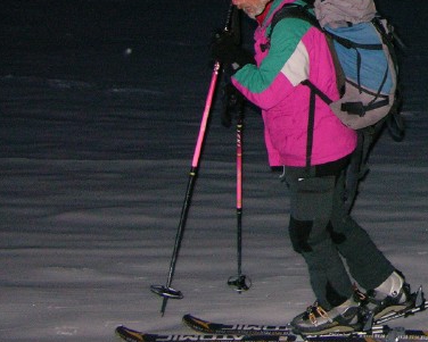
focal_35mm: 93
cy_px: 27
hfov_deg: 18.9
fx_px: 1178
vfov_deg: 16.3
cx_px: 576
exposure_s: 1/60.1
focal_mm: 8.9
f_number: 2.8
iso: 200
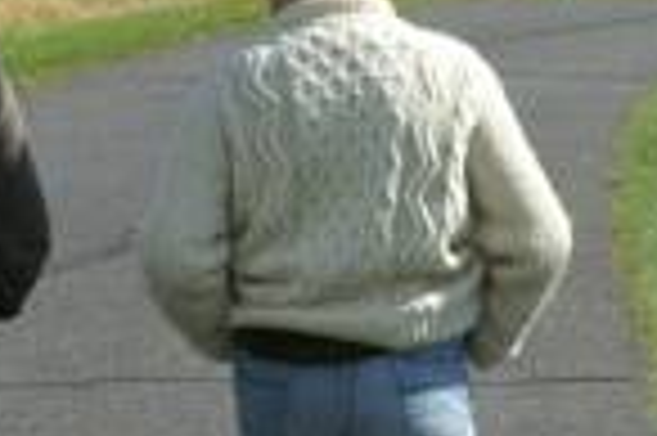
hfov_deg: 2.0
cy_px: -144
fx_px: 19141
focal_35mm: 1050
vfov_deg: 1.3
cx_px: -504
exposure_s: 1/250
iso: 100
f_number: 10
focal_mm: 100
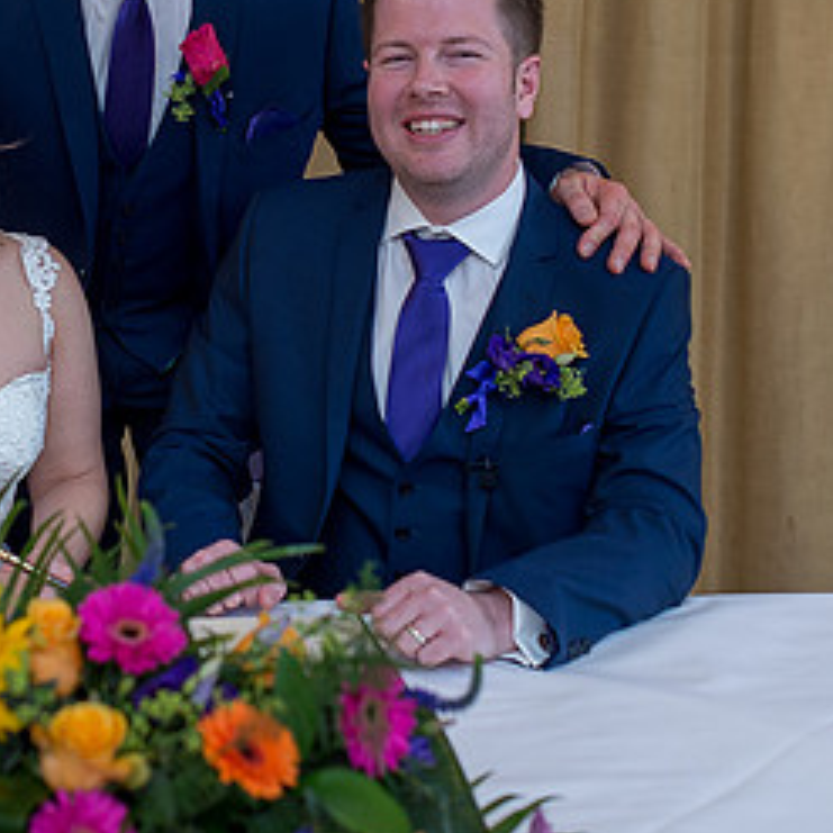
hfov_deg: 19.7
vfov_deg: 19.7
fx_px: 2369
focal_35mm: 87
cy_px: 174
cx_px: 158
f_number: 2.8
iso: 320
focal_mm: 35
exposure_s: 1/100
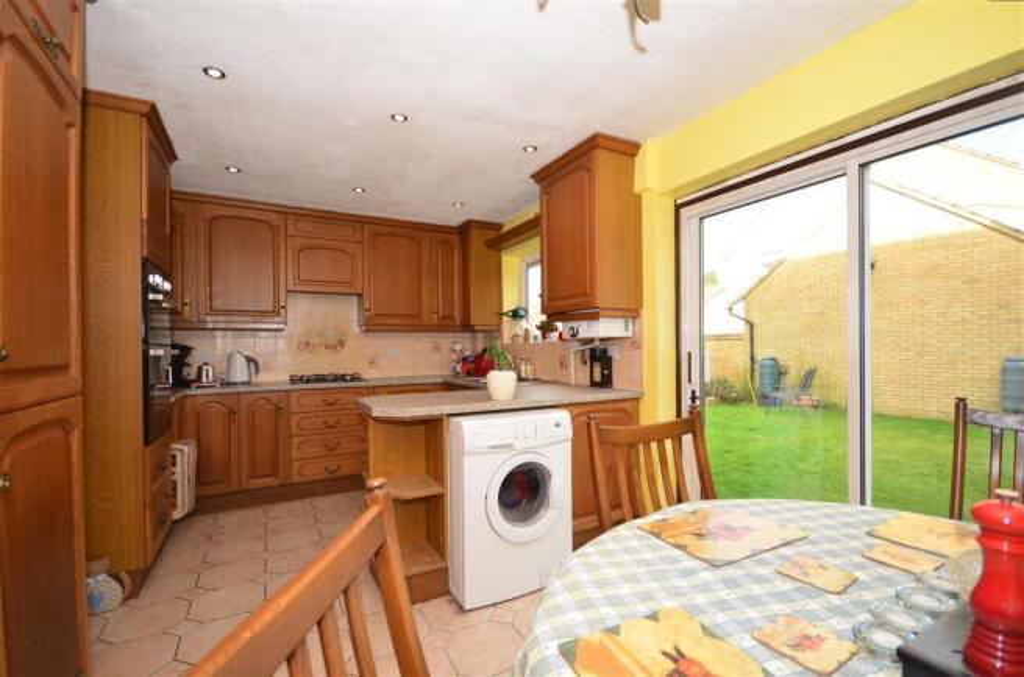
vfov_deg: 77.0
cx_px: 512
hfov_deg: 100.5
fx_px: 426
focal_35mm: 15
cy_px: 338
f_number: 4
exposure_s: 1/200
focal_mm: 10
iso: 640
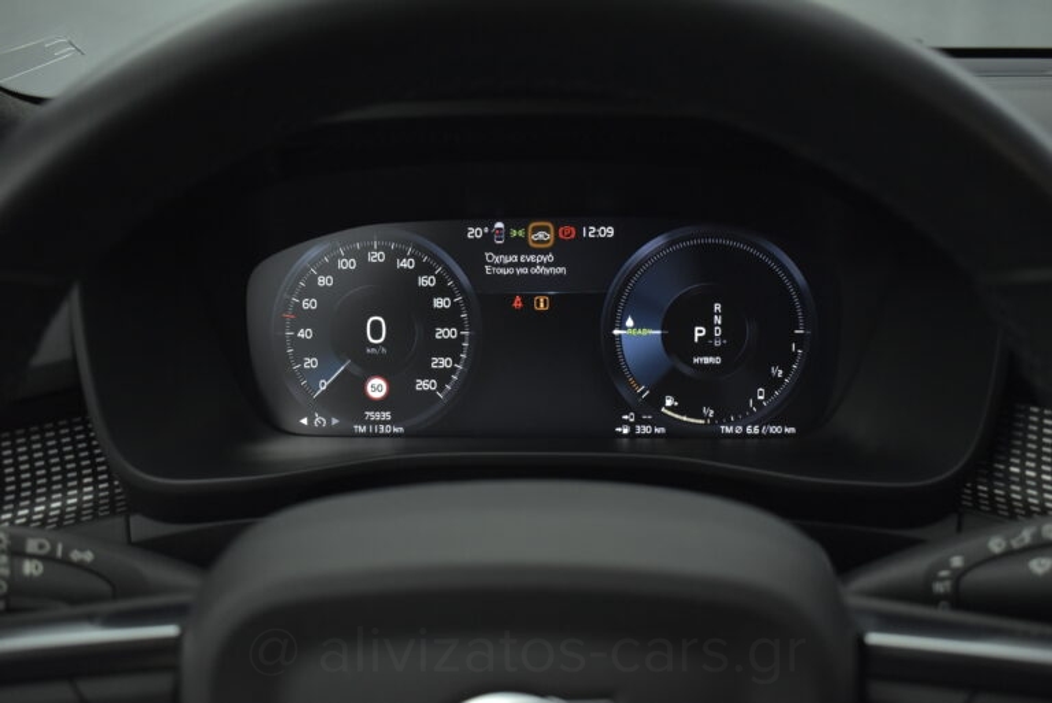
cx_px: 526
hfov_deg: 55.1
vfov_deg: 38.4
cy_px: 352
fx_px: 1009
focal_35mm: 34
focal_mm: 23
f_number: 3.8
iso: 1600
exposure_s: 1/100
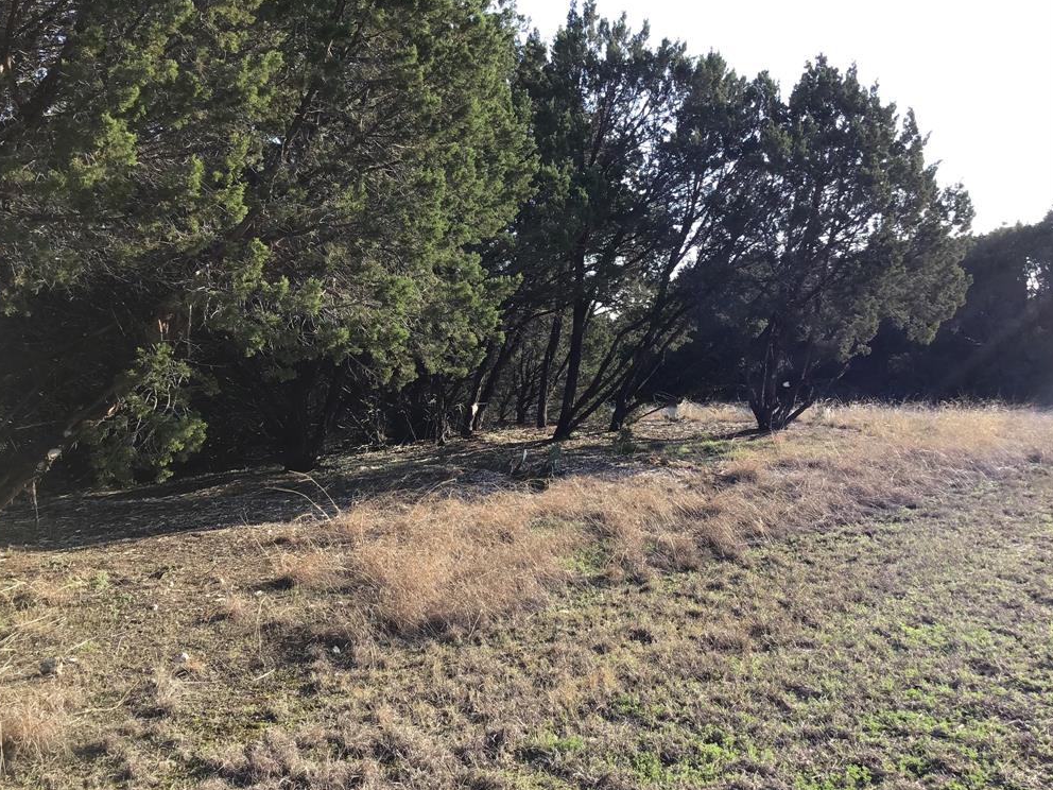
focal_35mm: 32
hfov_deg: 56.8
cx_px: 515
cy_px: 385
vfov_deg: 44.2
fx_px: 973
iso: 25
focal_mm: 3.3
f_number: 2.4
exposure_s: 1/285
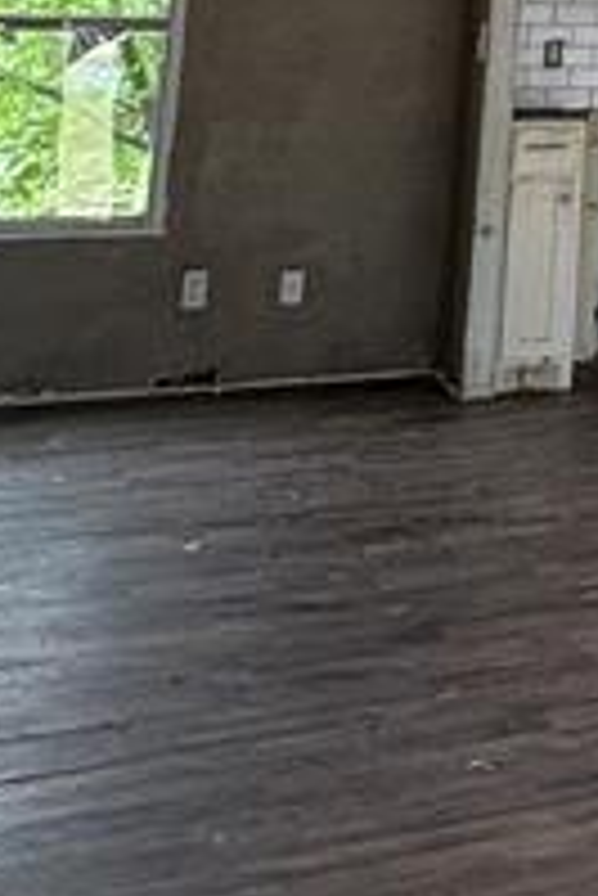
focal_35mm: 75
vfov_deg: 24.0
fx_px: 1865
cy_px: -239
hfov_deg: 14.5
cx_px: 1263
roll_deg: -0.6
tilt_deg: +9.9
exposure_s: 1/60
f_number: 2.2
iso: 200
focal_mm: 2.22
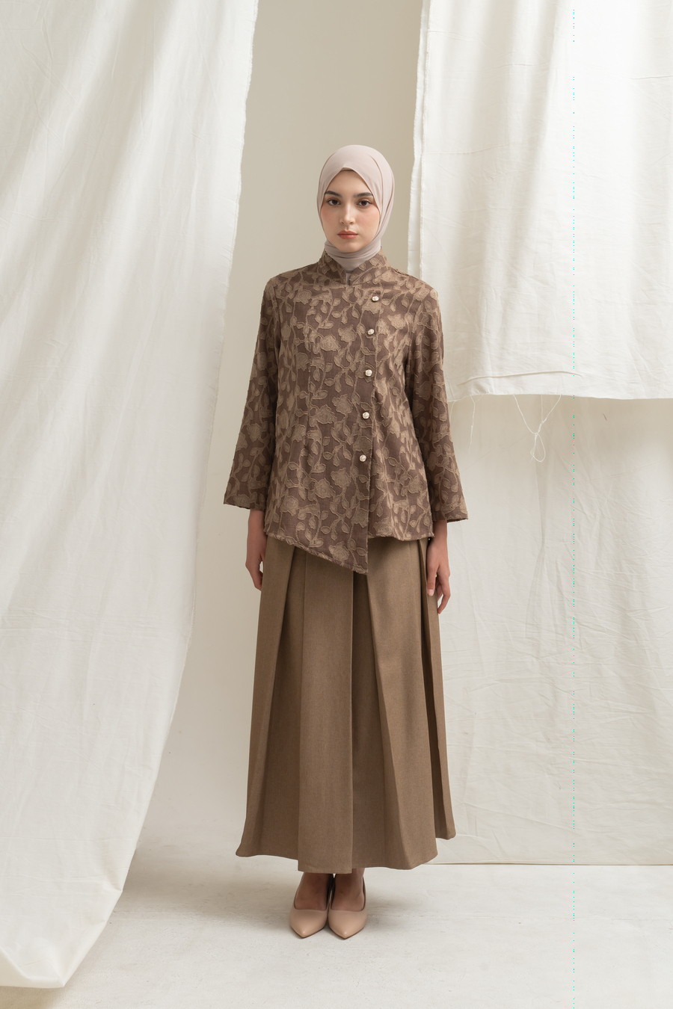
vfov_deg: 39.6
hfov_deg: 27.0
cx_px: 336
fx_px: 1402
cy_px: 504
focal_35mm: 50
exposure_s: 1/160
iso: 100
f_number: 11
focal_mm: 50
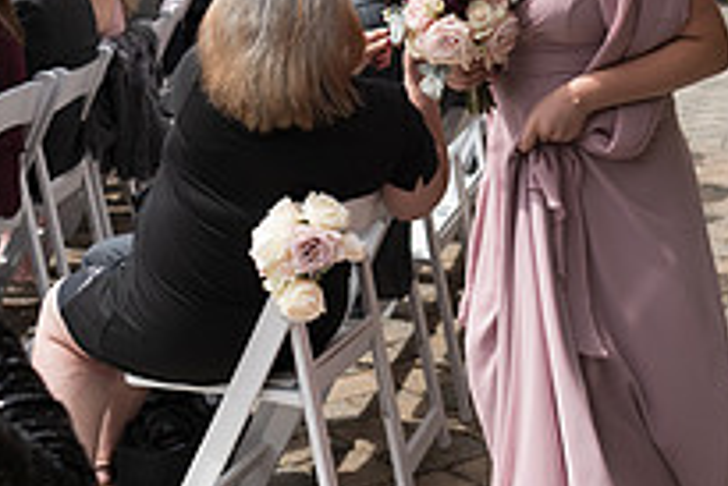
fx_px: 1943
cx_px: 579
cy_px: 80
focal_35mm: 96
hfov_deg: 21.0
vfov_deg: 14.2
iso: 64
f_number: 2.8
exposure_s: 1/1000
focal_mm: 34
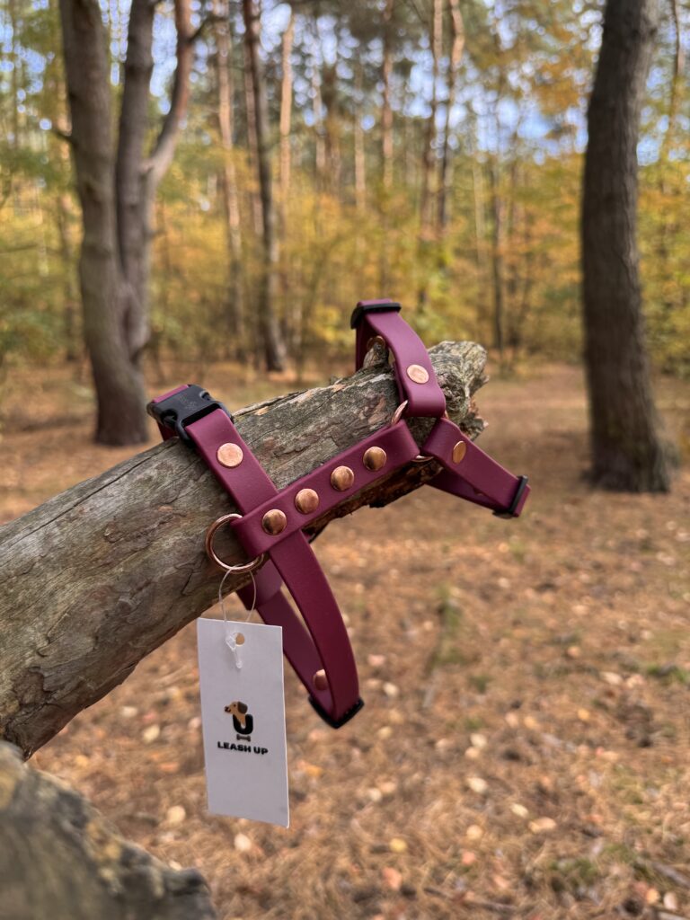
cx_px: 345
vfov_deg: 71.6
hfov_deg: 56.8
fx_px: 638
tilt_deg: -11.6
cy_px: 460
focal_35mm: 24
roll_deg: -1.5
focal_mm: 6.76
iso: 80
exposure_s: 1/211
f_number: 1.78
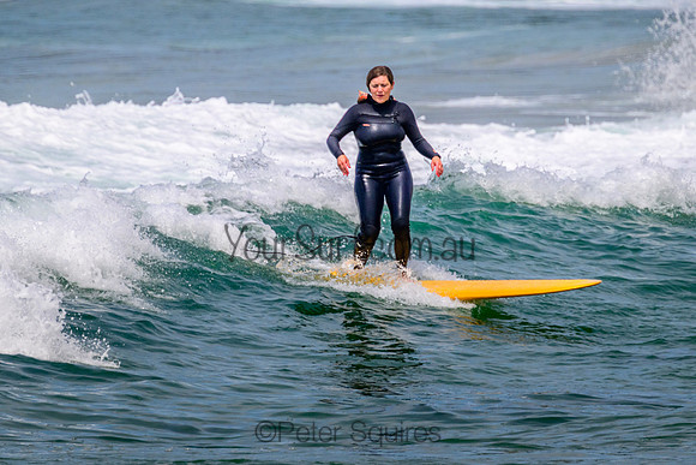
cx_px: 421
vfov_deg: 1.3
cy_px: 181
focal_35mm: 1090
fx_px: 21081
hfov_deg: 1.9
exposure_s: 1/2000
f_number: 11
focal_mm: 800
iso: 800
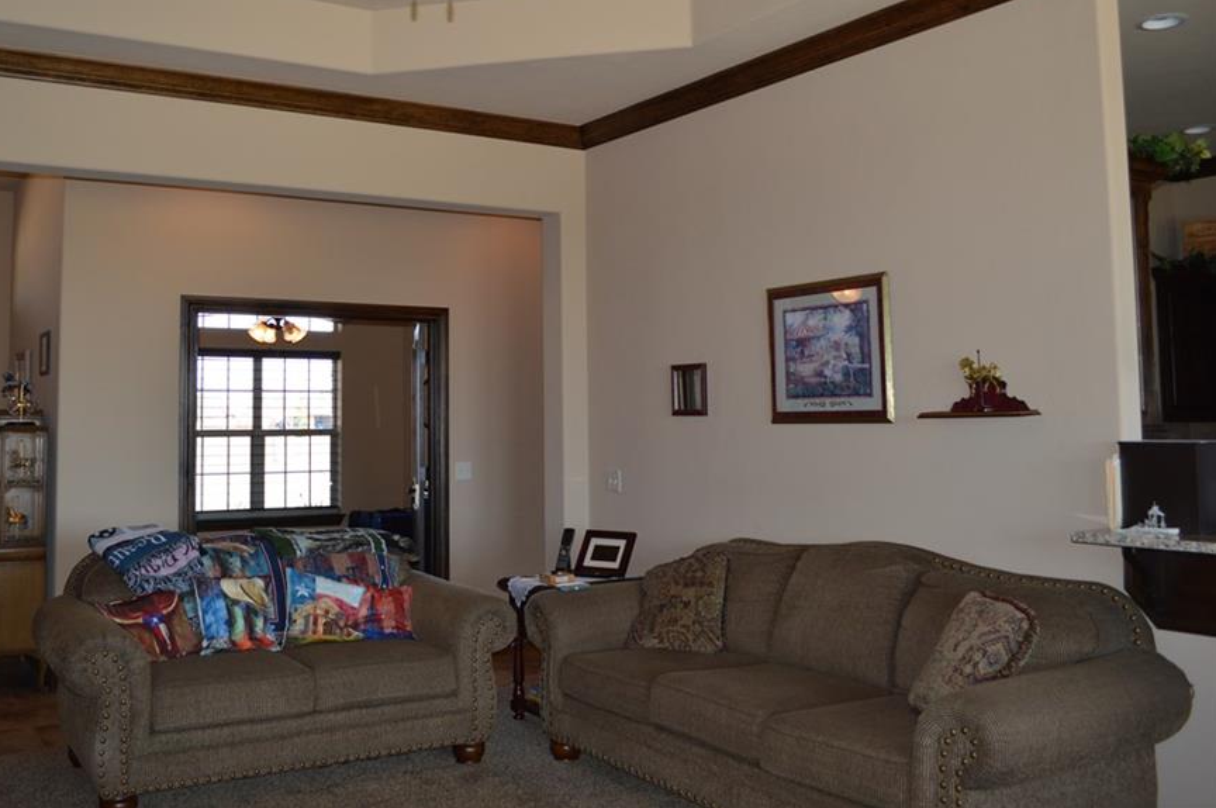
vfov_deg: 40.9
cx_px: 502
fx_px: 1080
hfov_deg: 58.4
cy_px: 332
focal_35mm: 32
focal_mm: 18
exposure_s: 1/125
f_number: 4
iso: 280
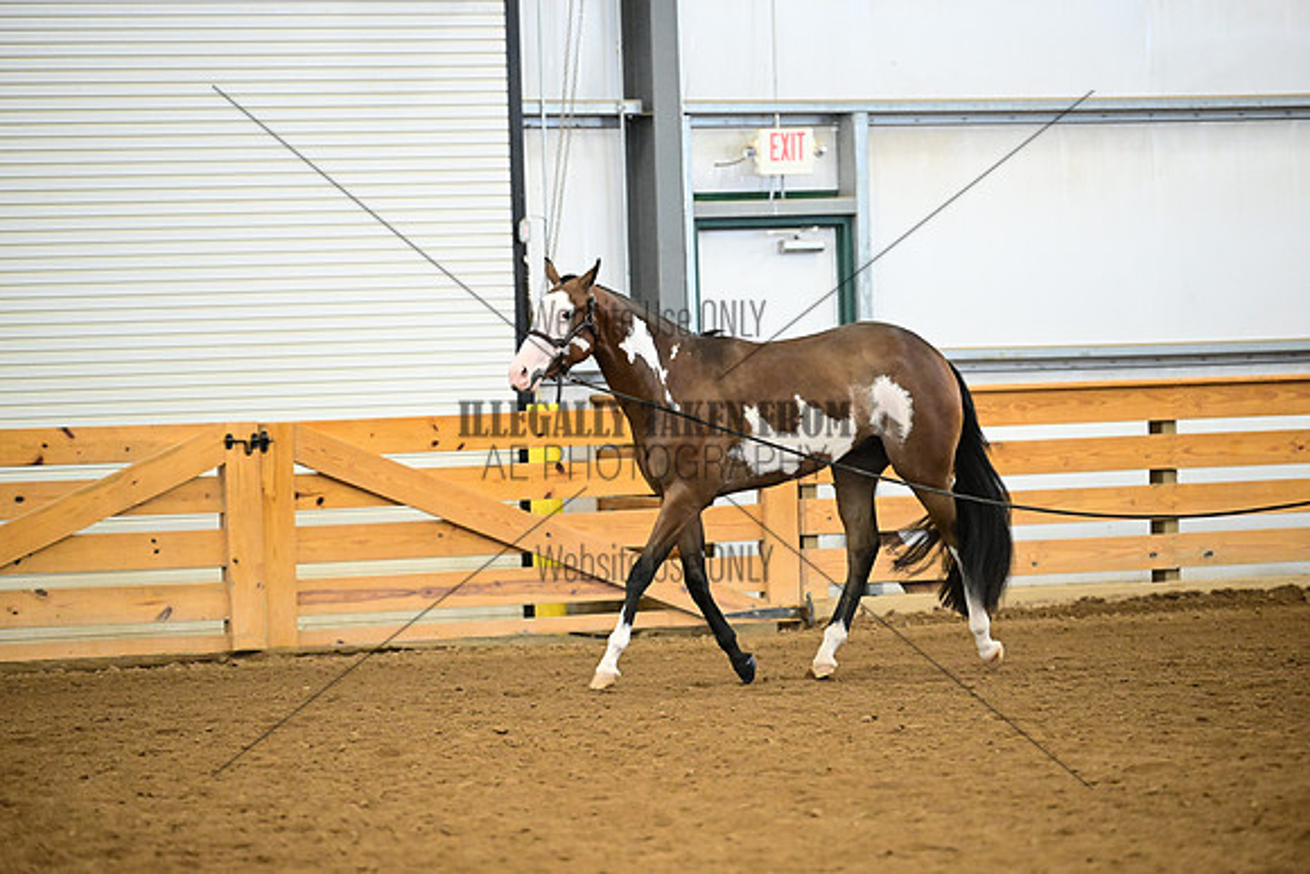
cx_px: 655
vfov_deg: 6.9
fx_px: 7279
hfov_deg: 10.3
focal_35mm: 200
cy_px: 437
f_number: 3.5
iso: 8000
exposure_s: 1/427
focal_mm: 200
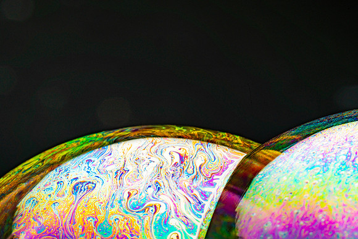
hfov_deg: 22.6
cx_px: 179
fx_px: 895
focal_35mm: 90
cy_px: 120
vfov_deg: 15.2
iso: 100
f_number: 22
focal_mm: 90
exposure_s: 1/50
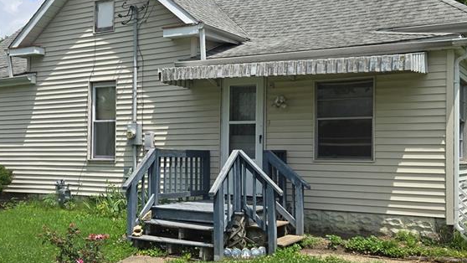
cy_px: 140
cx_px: 203
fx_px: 570
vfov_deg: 26.0
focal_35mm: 46
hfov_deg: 44.5
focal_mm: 5.4
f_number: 1.8
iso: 25
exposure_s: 1/2082
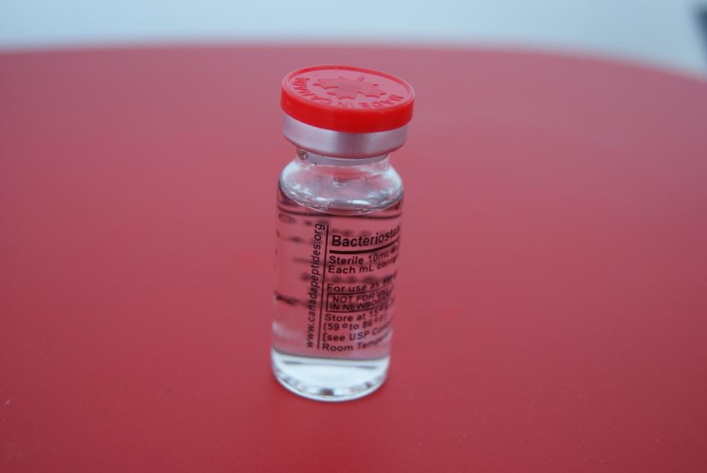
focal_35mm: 52
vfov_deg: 25.8
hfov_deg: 37.8
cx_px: 354
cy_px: 236
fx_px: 1032
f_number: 4.5
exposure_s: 1/60
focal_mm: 35
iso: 160
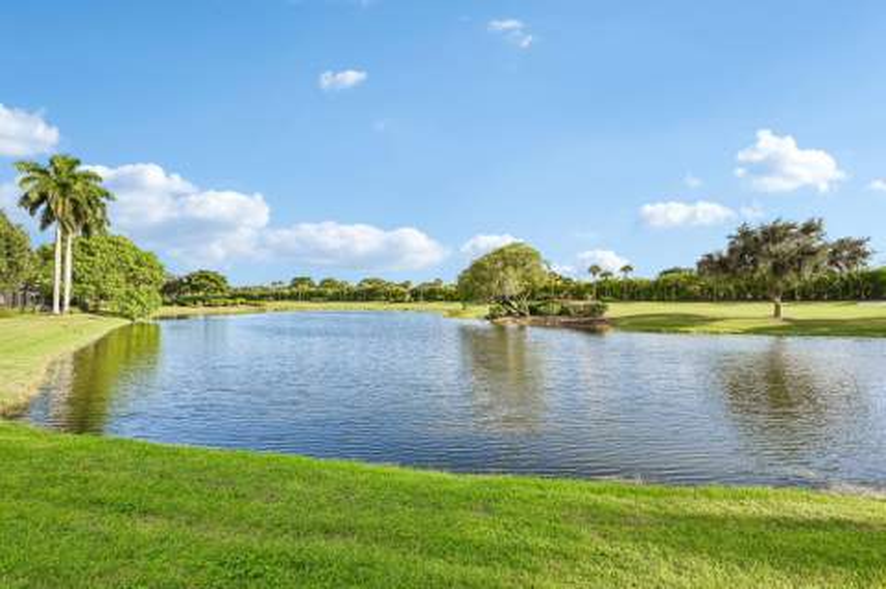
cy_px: 294
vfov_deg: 71.9
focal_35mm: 16
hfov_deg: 95.0
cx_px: 443
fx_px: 406
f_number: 8
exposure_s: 1/2500
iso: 1250
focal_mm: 16.5
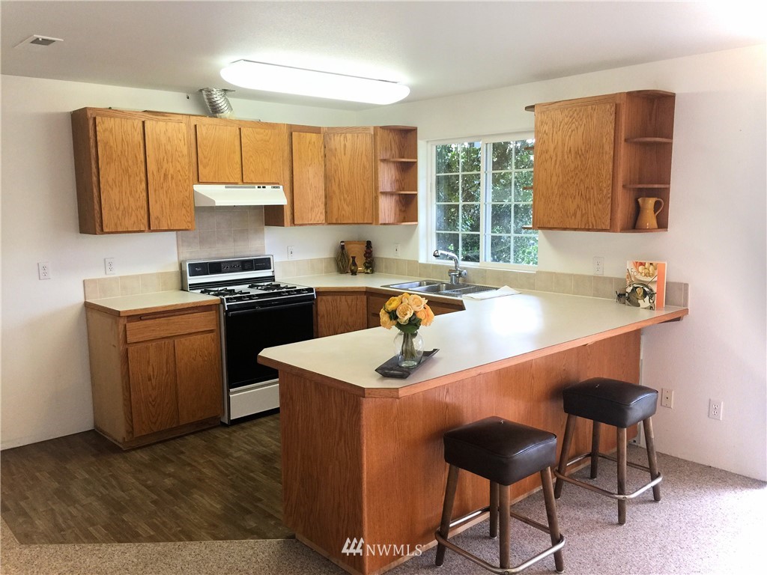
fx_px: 643
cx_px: 384
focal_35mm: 29
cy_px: 288
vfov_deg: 48.2
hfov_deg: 61.7
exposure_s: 1/15
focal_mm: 4.15
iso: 50
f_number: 2.2
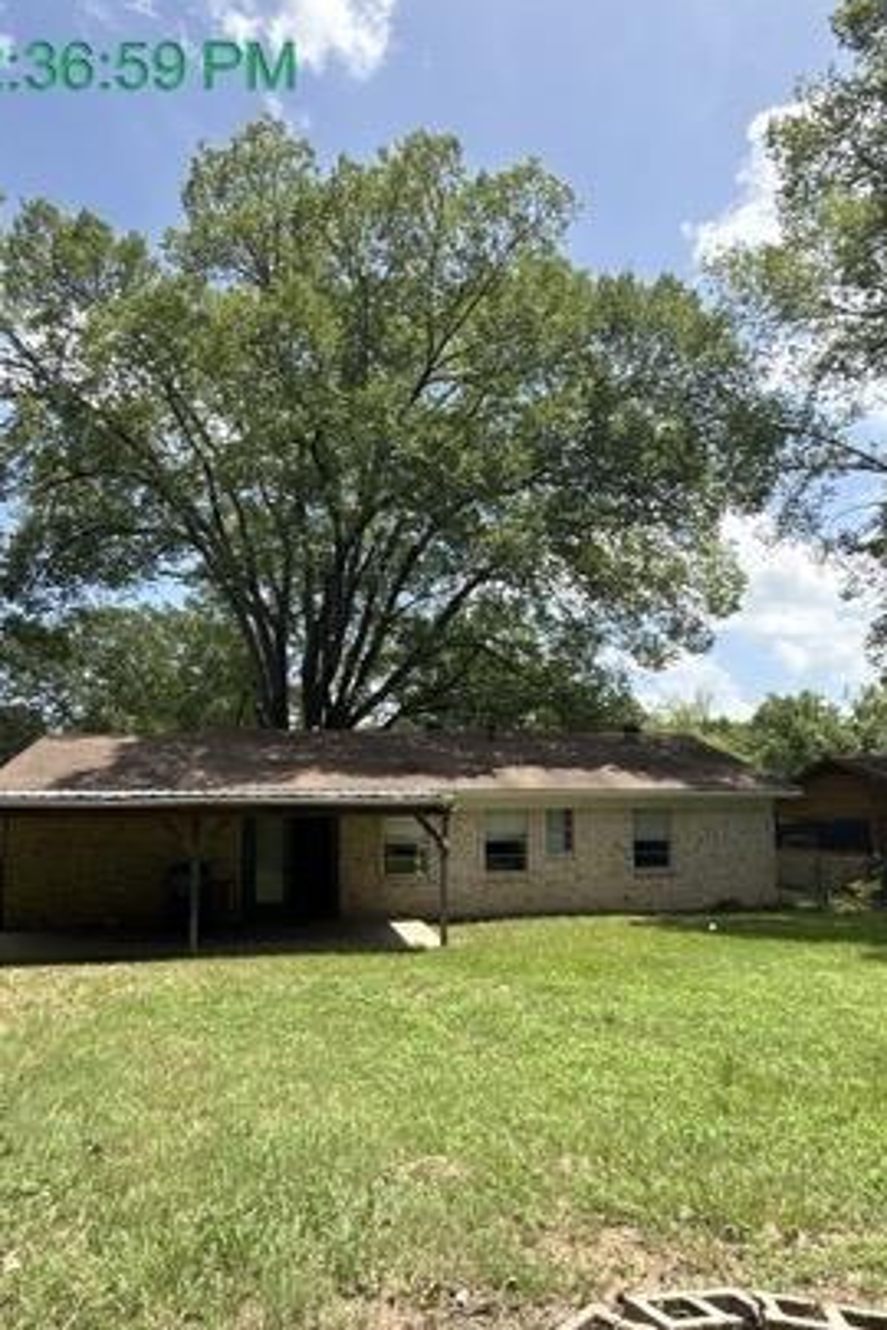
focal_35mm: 23
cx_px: 466
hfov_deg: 55.1
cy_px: 752
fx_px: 850
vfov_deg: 75.7
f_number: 2.2
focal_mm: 2.22
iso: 20
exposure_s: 1/451
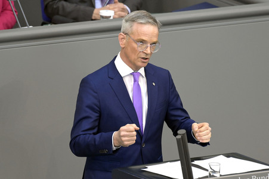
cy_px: 90
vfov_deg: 3.3
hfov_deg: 5.0
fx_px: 3061
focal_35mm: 410
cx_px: 134
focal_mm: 410
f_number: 5.6
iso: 10000
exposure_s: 1/500
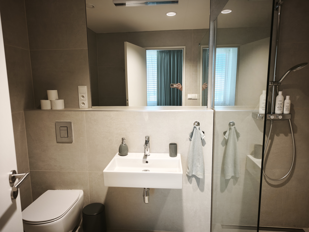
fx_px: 205
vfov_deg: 58.9
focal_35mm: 23
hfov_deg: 73.9
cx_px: 154
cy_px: 116
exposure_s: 1/50
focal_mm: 6.45
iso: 400
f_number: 1.62
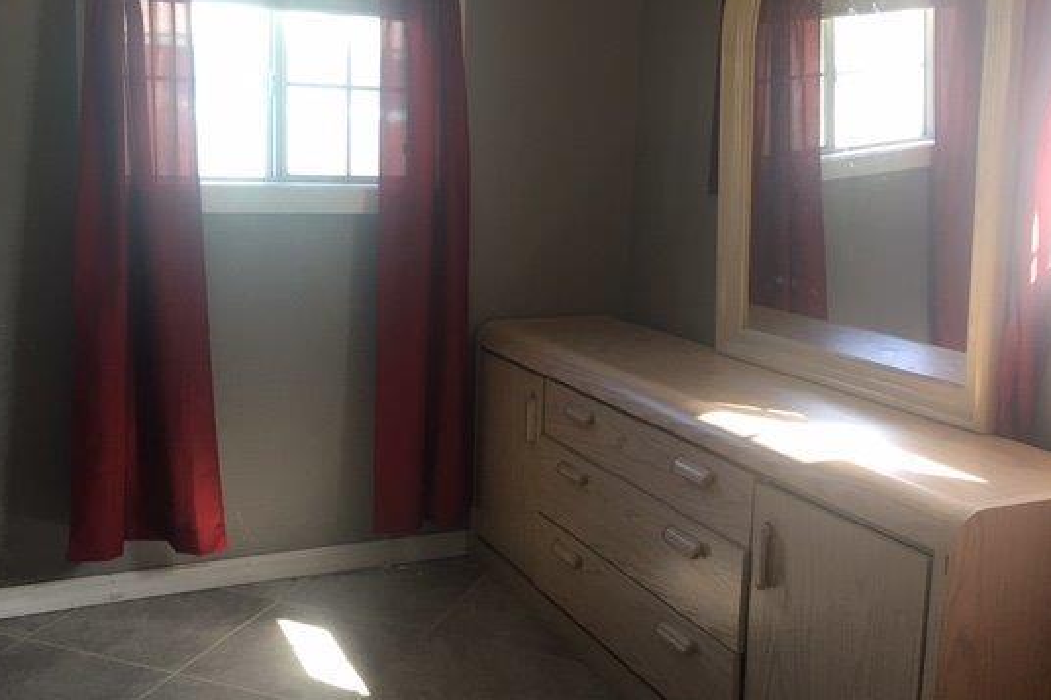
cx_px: 478
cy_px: 339
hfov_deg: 53.1
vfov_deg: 36.8
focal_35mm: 36
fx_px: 1051
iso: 32
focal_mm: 4.15
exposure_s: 1/30
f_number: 2.2
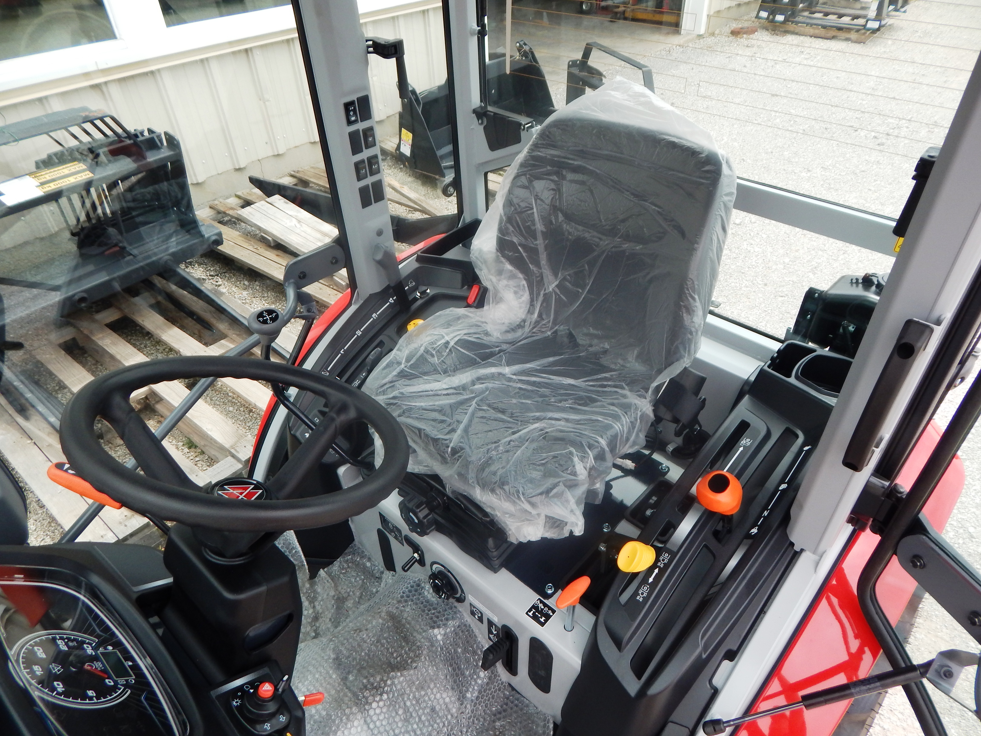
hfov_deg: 76.4
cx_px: 490
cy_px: 368
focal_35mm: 22
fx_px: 623
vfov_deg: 61.1
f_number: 3
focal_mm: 4
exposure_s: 1/500
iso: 125
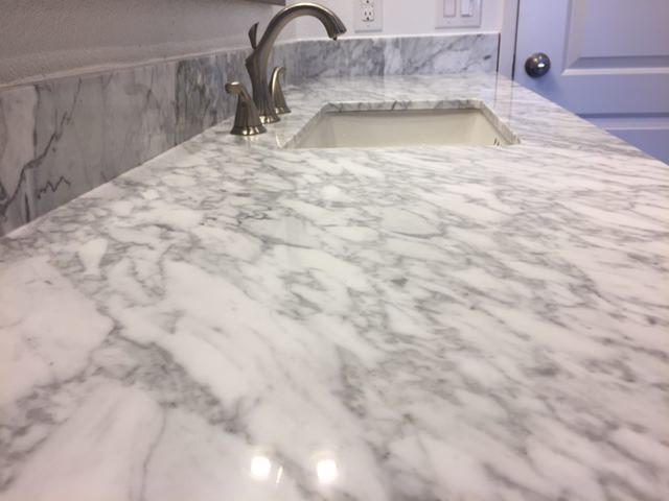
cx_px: 334
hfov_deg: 61.7
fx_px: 560
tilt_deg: -22.6
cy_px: 250
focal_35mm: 29
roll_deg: +2.0
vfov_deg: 48.2
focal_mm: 4.15
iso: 50
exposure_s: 1/120
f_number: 2.2
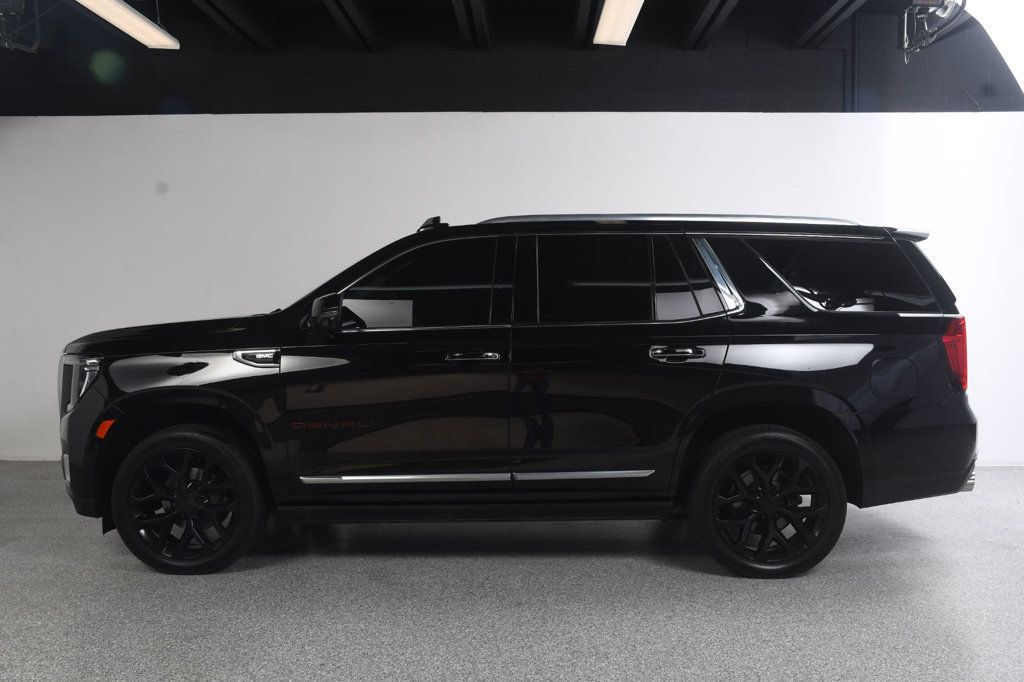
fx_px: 938
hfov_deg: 57.2
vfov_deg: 39.9
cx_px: 512
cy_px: 341
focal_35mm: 33
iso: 100
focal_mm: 22
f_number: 9
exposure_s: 1/160
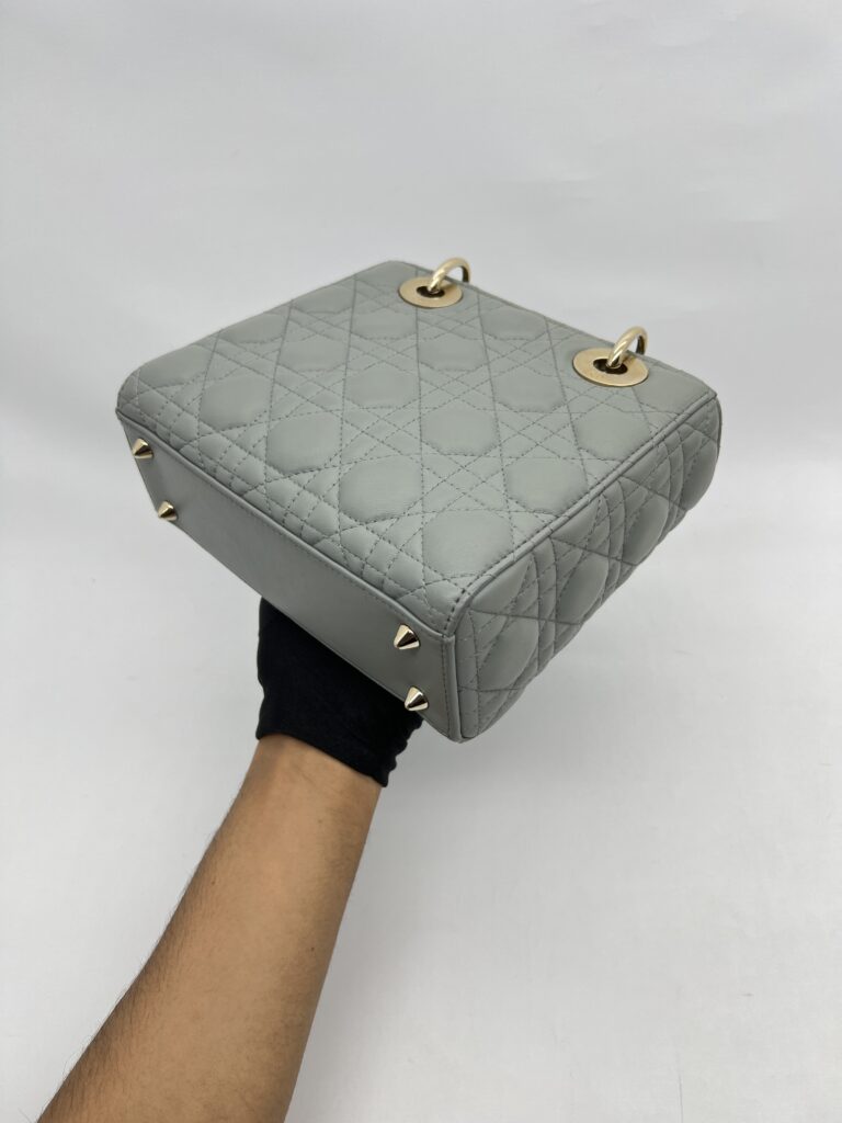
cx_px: 421
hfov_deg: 53.1
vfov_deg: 67.3
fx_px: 843
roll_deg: +6.3
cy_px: 562
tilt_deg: -43.4
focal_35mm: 26
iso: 32
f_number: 1.5
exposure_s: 1/104
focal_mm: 5.7
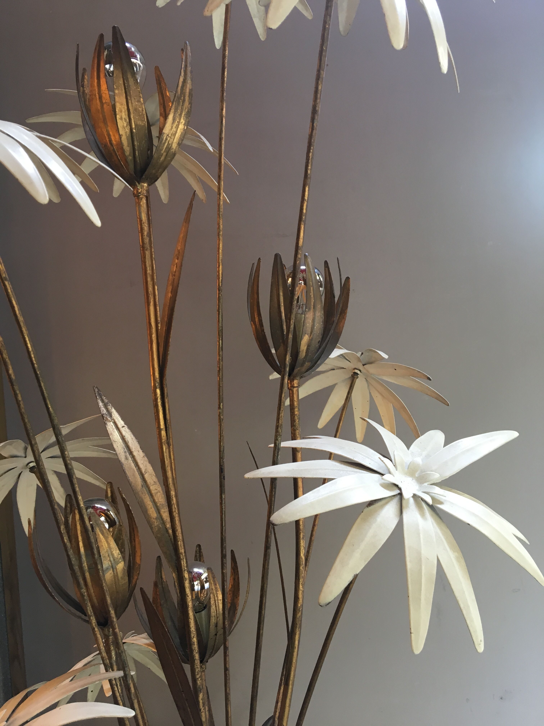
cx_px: 272
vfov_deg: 61.7
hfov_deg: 48.2
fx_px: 608
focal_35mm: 29
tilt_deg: -1.4
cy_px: 363
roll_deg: +4.2
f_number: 2.2
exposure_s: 1/33
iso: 80
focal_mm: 4.15
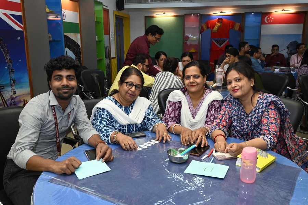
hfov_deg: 58.0
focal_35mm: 32
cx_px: 154
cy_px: 102
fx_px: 278
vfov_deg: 40.5
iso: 2500
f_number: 6.3
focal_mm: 32.5
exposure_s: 1/160
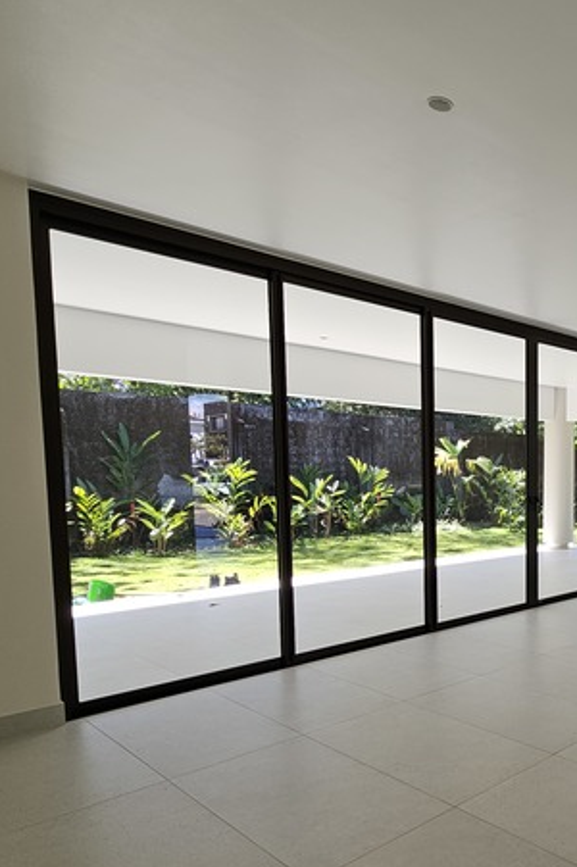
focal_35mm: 24
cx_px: 627
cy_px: 508
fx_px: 578
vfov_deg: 73.2
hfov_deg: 42.4
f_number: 2.2
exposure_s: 1/227
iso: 50
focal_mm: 2.2
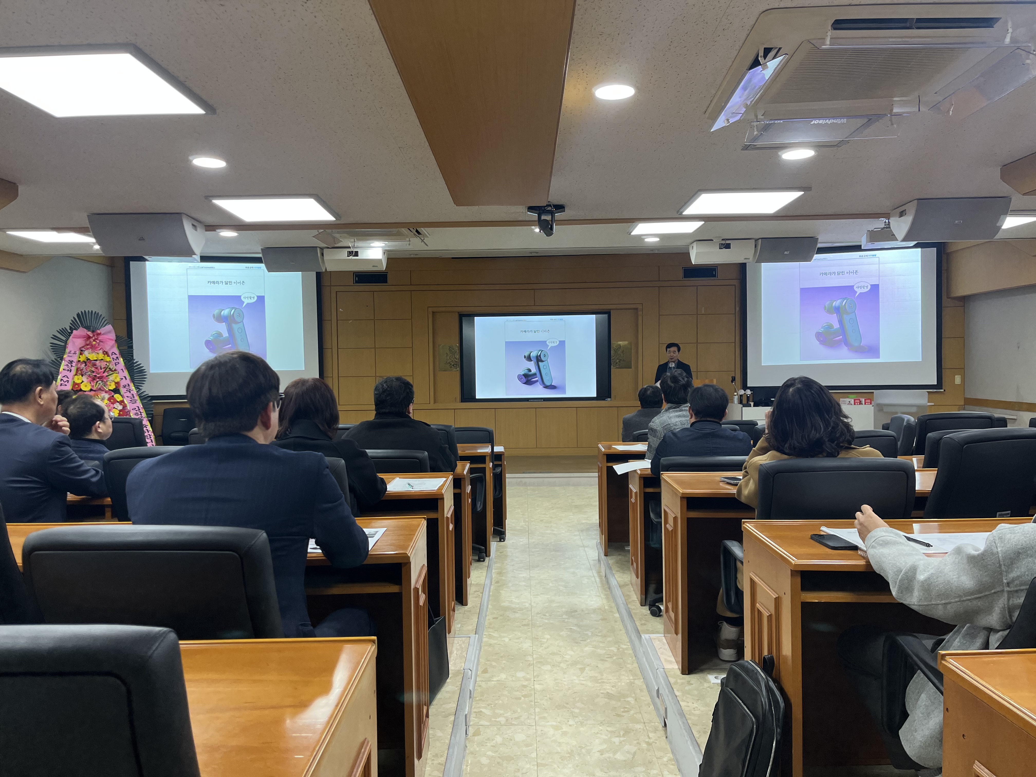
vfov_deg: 53.1
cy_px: 388
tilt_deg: -2.0
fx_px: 778
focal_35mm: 26
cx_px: 518
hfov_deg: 67.3
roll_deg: +0.5
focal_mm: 5.1
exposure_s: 1/60
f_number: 1.6
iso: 64
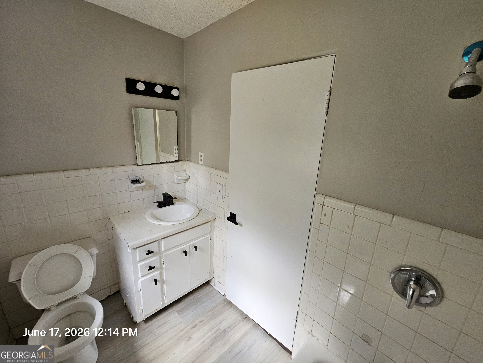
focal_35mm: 13
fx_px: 181
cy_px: 182
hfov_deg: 106.2
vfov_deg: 89.9
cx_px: 242
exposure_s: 1/40
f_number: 2.2
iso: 320
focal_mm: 2.2
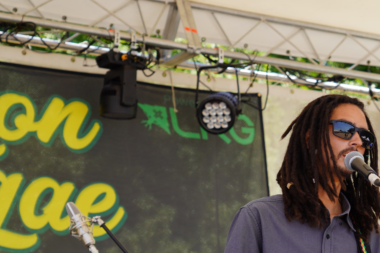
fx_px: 1467
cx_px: 351
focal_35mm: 139
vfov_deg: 9.9
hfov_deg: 14.6
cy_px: 168
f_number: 5.6
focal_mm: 70
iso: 100
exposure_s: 1/160
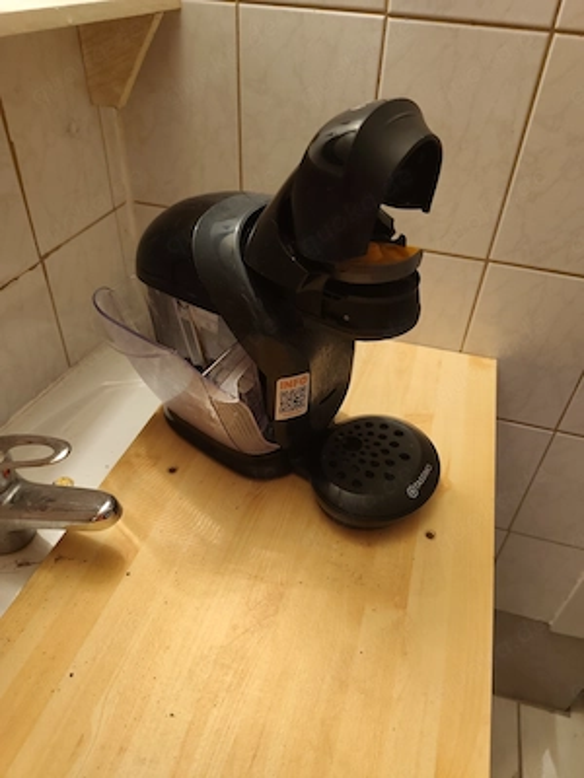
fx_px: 517
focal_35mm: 23
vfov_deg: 73.9
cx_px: 292
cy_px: 389
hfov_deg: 58.9
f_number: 1.65
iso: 800
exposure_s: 1/33.3
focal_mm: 6.19
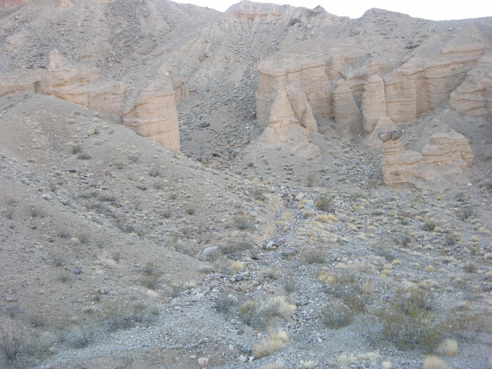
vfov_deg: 22.3
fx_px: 938
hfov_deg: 29.4
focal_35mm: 66
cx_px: 246
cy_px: 184
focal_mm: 16.8
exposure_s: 1/52.3
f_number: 3.2
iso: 50
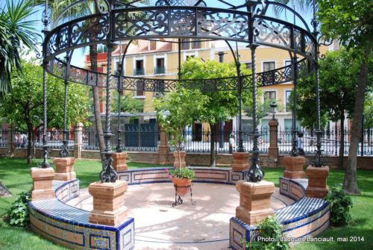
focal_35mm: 27
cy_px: 125
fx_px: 280
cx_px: 186
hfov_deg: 67.3
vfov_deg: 48.1
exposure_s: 1/125
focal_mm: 18
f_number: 5.6
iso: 100
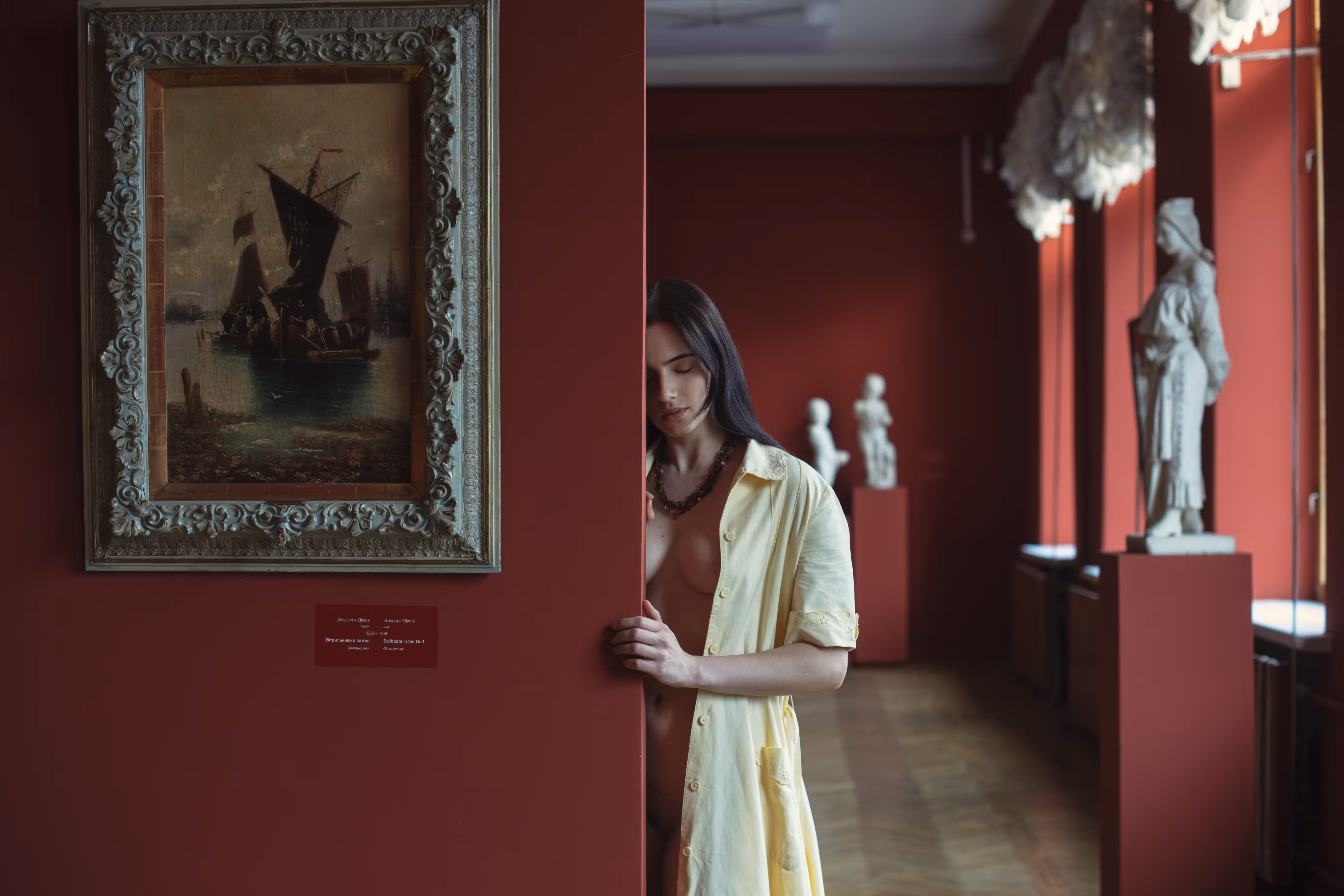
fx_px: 1904
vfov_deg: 26.5
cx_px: 680
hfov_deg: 38.9
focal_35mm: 51
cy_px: 442
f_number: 2.8
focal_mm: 50
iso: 800
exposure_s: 1/5
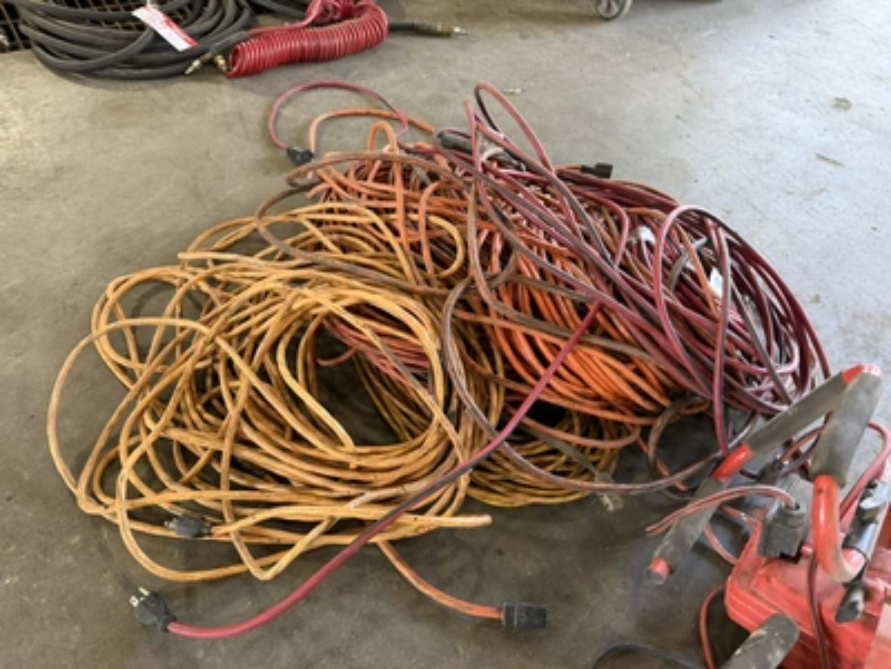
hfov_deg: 71.6
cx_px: 446
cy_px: 334
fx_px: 618
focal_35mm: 24
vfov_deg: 56.8
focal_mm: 6.76
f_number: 1.78
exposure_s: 1/60
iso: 160
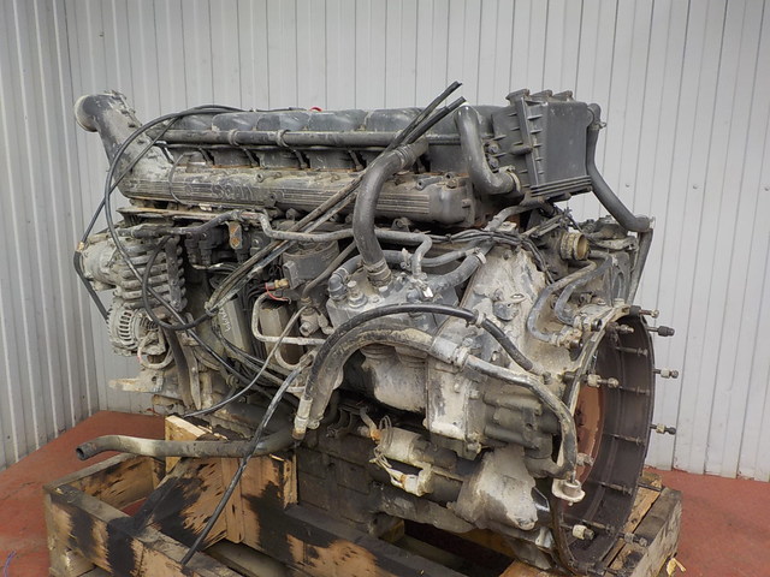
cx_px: 385
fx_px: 667
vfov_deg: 46.8
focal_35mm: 30
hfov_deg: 60.0
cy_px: 288
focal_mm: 4.1
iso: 125
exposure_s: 1/100
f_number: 3.3
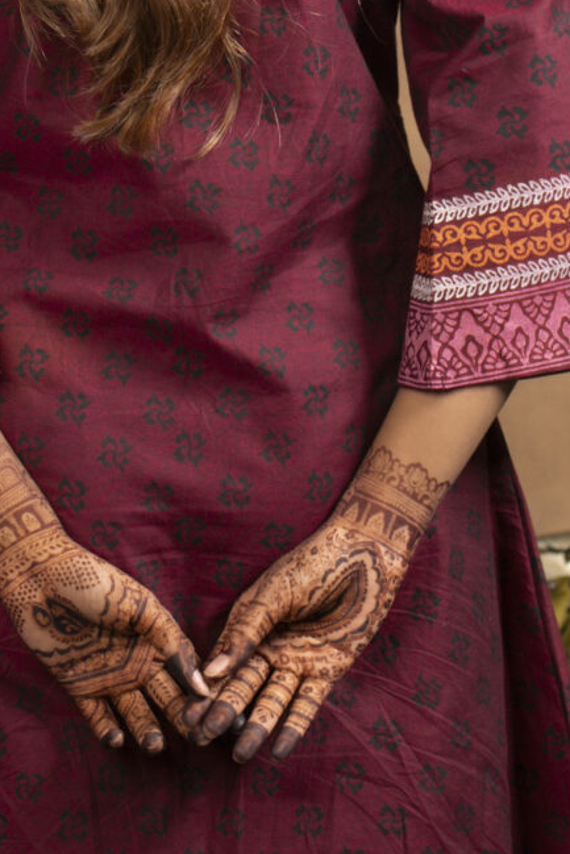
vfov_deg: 14.8
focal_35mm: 138
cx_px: 118
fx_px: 3275
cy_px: 330
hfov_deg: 9.9
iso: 400
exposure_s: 1/160
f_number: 4
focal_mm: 35
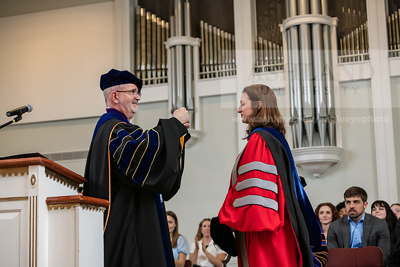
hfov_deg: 25.4
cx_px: 200
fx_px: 889
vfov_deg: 17.1
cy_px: 134
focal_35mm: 80
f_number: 4.5
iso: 1600
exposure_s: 1/200
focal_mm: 80
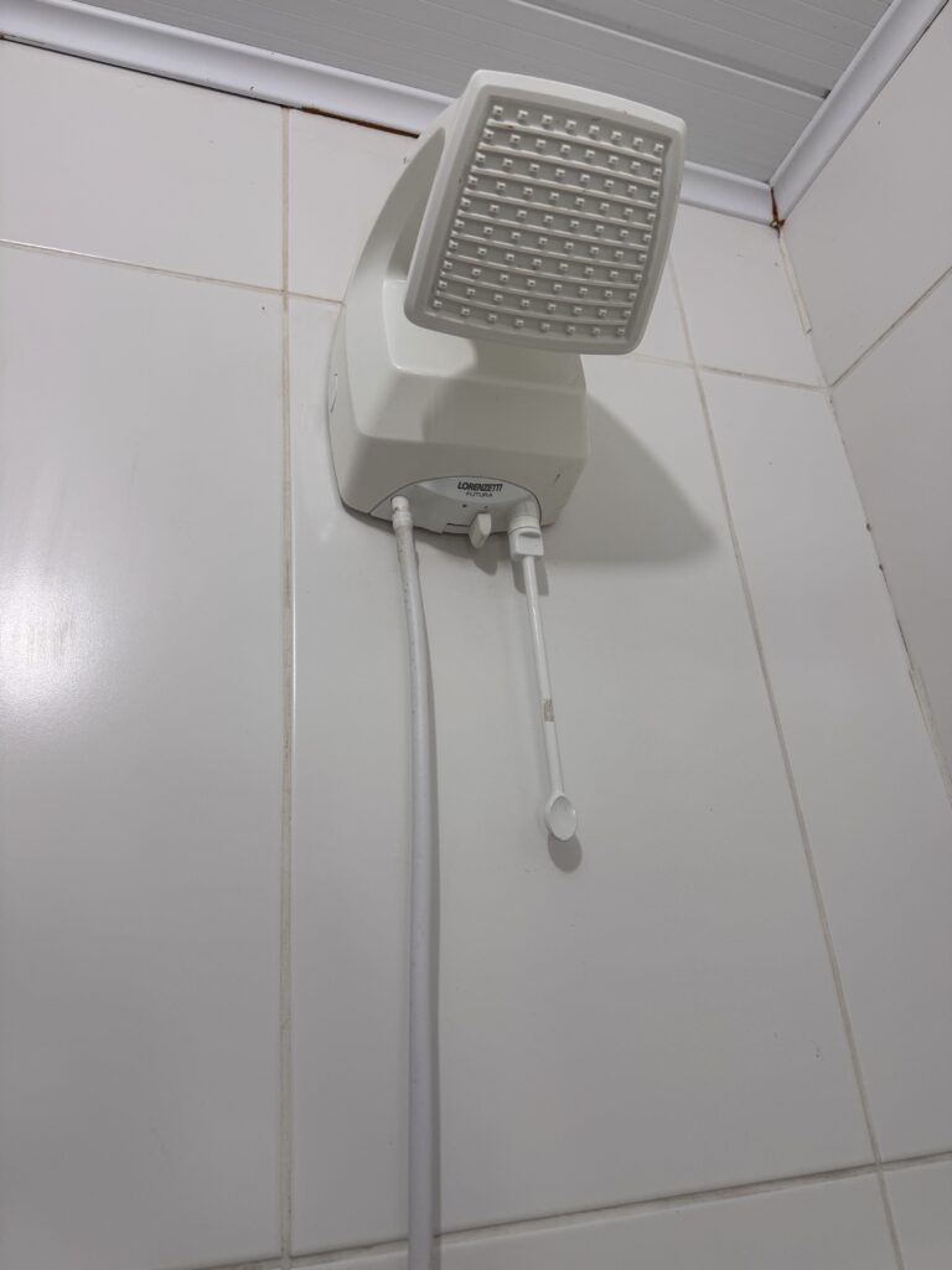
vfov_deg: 71.6
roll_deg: +6.0
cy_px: 635
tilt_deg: +24.2
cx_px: 476
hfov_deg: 56.8
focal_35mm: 24
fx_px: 880
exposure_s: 1/120
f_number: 1.78
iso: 125
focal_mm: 6.76
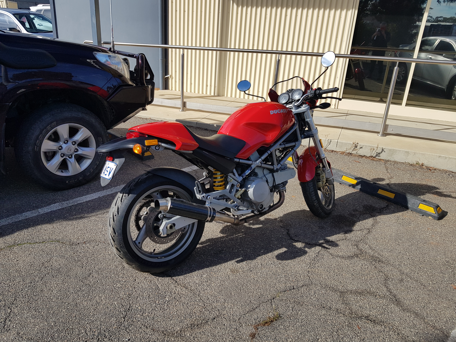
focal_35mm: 26
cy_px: 171
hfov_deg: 67.3
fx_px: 343
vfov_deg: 53.1
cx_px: 228
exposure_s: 1/1948
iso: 40
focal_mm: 4.2
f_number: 1.7
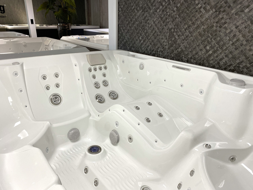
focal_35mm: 26
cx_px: 126
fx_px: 190
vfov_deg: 53.1
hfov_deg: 67.3
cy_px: 95
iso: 125
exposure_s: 1/100
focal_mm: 4.25
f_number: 1.8
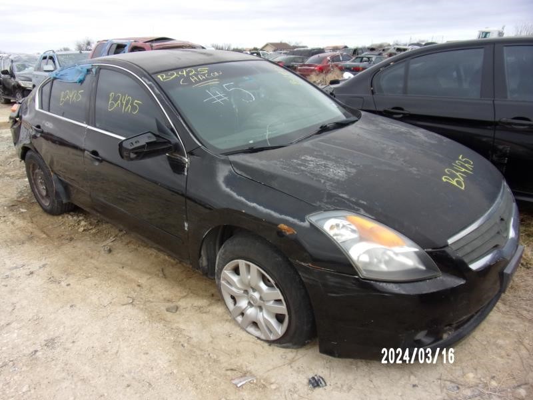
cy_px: 200
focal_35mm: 24
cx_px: 266
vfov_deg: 56.8
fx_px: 370
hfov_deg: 71.6
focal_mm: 4.3
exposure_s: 1/400
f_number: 3.3
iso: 80
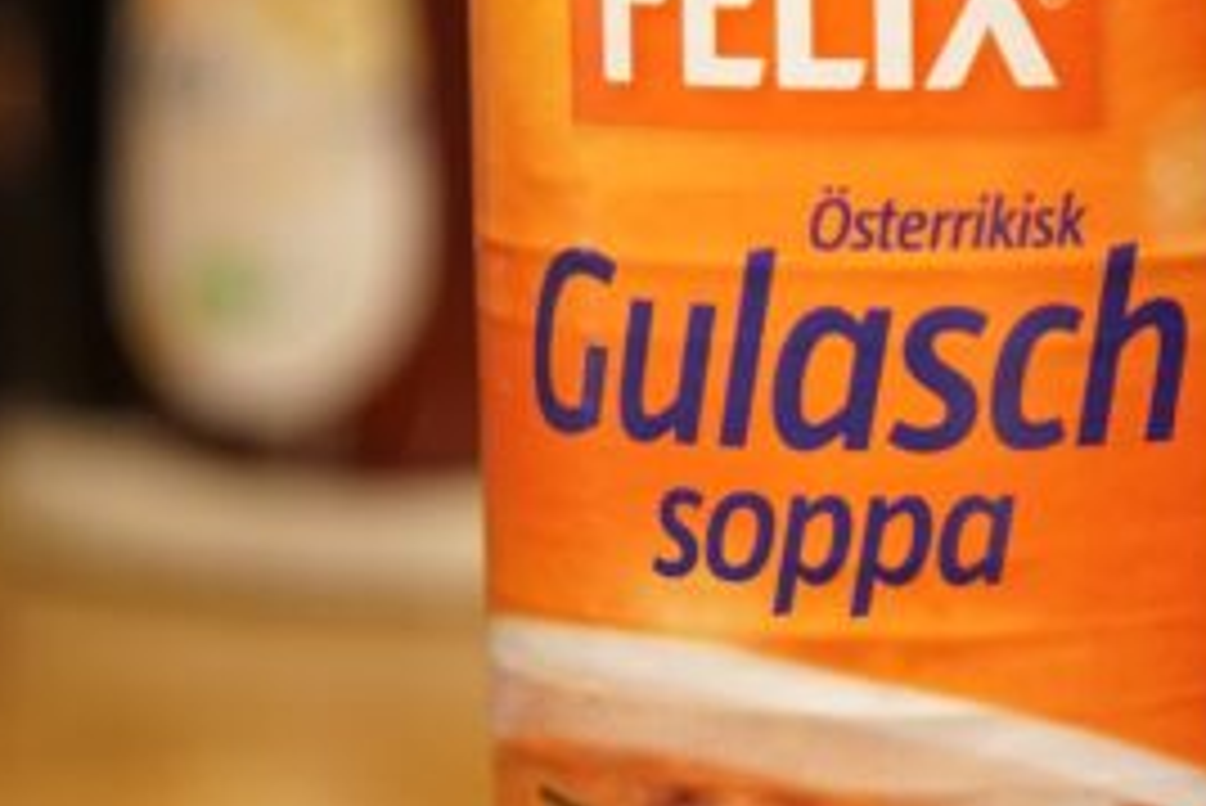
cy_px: 865
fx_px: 8446
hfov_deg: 8.1
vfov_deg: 5.4
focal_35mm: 252
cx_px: 1202
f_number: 2.8
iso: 640
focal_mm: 50
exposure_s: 1/30
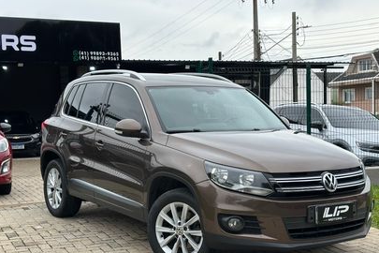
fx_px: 611
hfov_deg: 34.5
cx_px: 201
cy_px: 165
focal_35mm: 58
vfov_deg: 23.3
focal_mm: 6.86
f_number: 1.78
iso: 64
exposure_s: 1/1227
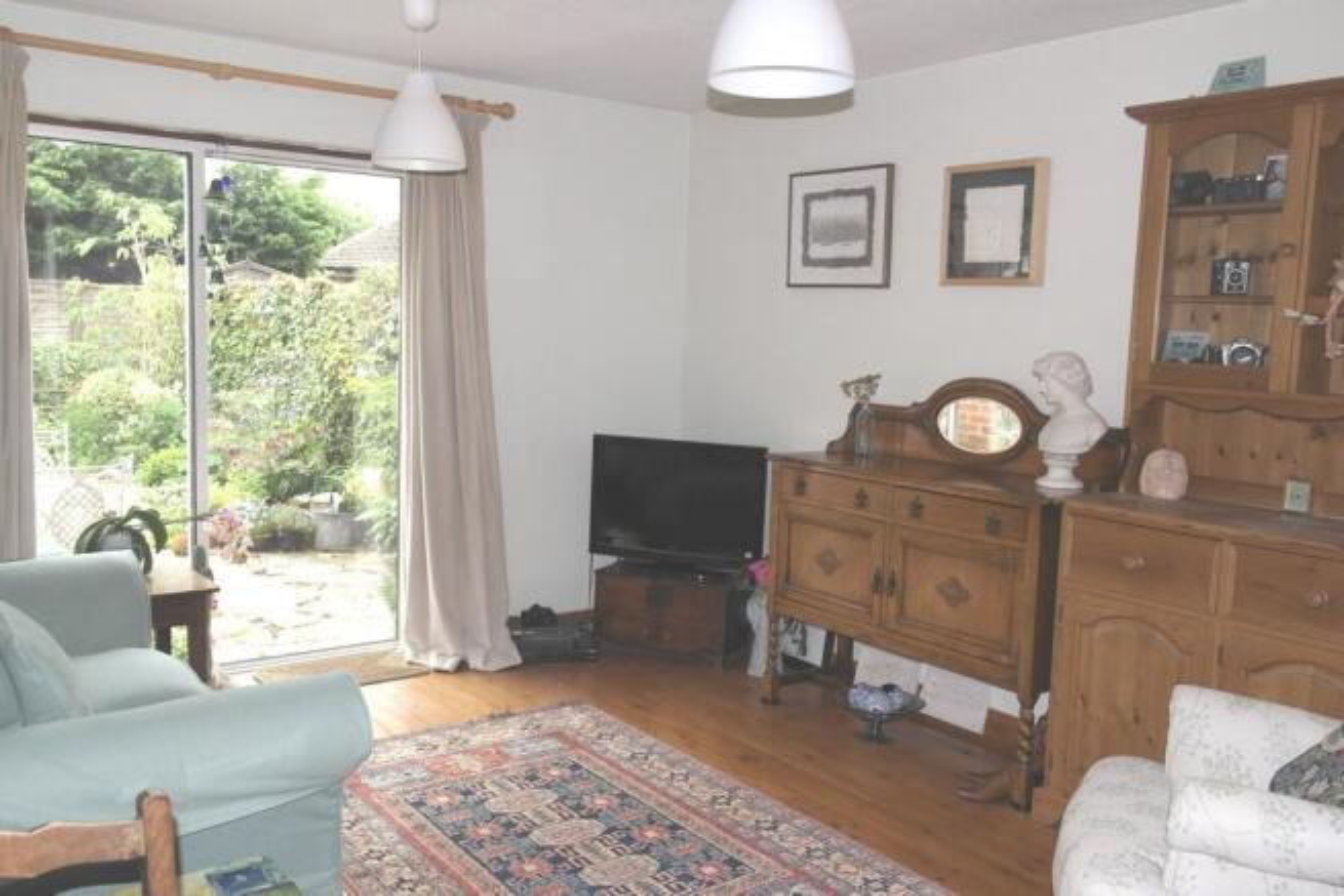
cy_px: 448
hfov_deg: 61.9
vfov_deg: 43.6
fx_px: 1120
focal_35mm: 30
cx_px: 672
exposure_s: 1/40
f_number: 3.5
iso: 100
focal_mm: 20
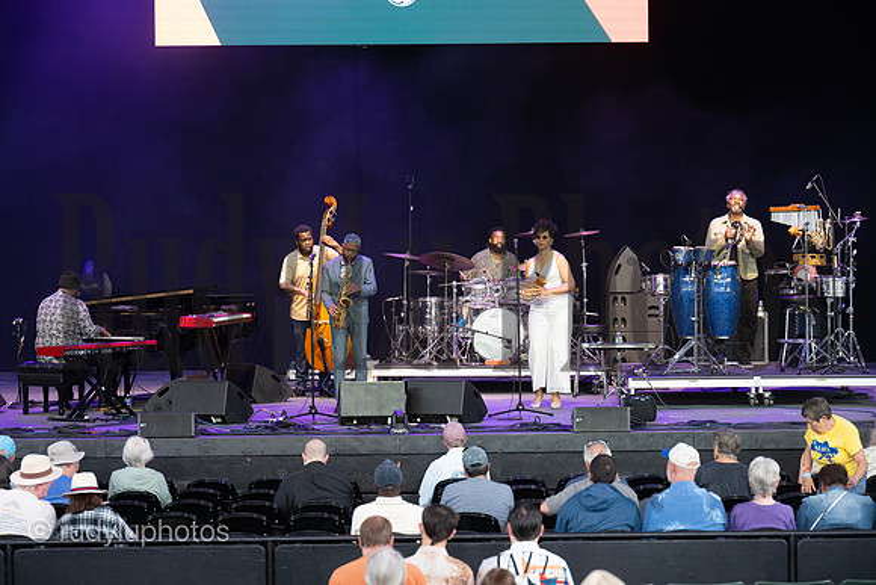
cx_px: 438
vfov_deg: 13.7
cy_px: 292
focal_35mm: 100
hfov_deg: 20.4
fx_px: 2434
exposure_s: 1/200
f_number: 4
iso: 1600
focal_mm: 100
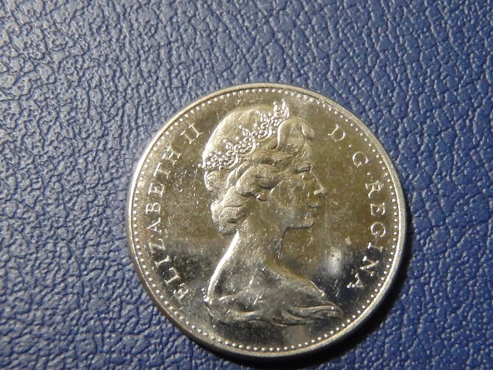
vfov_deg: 29.1
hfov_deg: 38.2
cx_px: 249
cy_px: 209
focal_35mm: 50
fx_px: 712
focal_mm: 6.6
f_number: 4.7
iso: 1600
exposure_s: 1/30
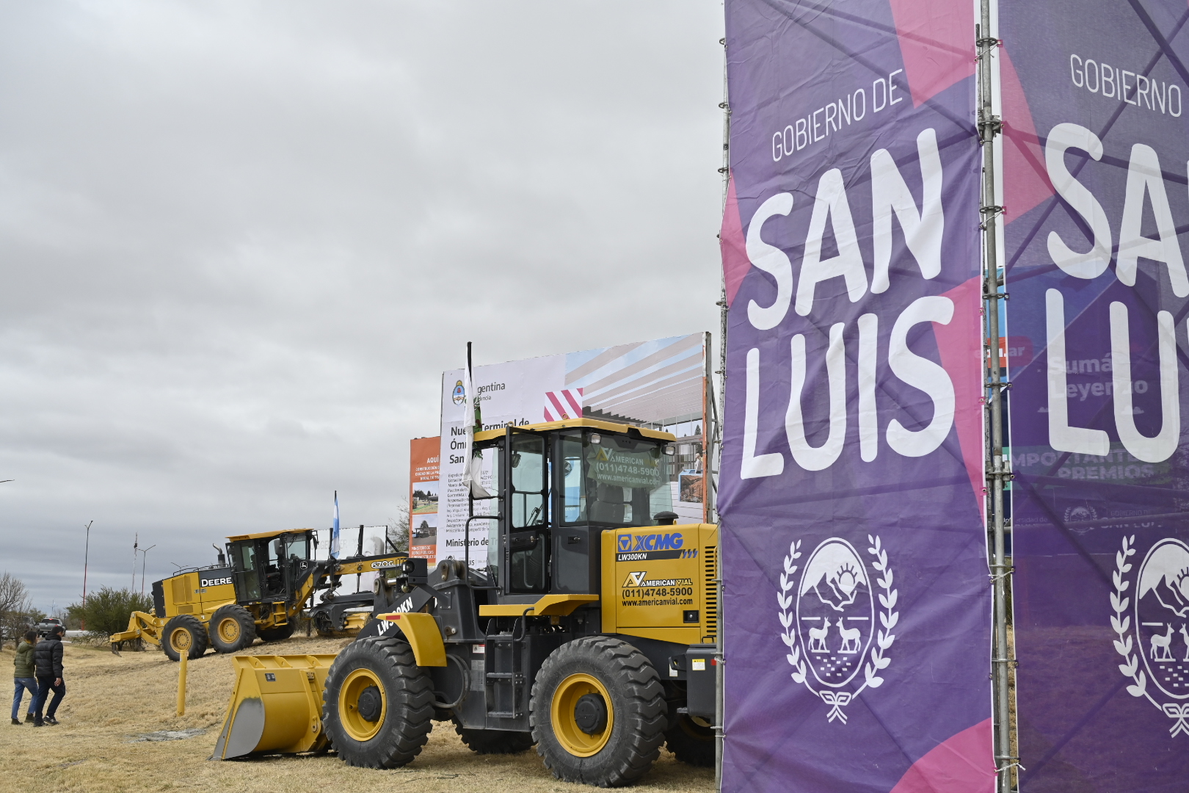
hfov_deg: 48.5
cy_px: 396
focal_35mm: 40
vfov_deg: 33.4
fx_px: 1321
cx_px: 594
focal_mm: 40
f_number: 7.1
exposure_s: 1/500
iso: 500
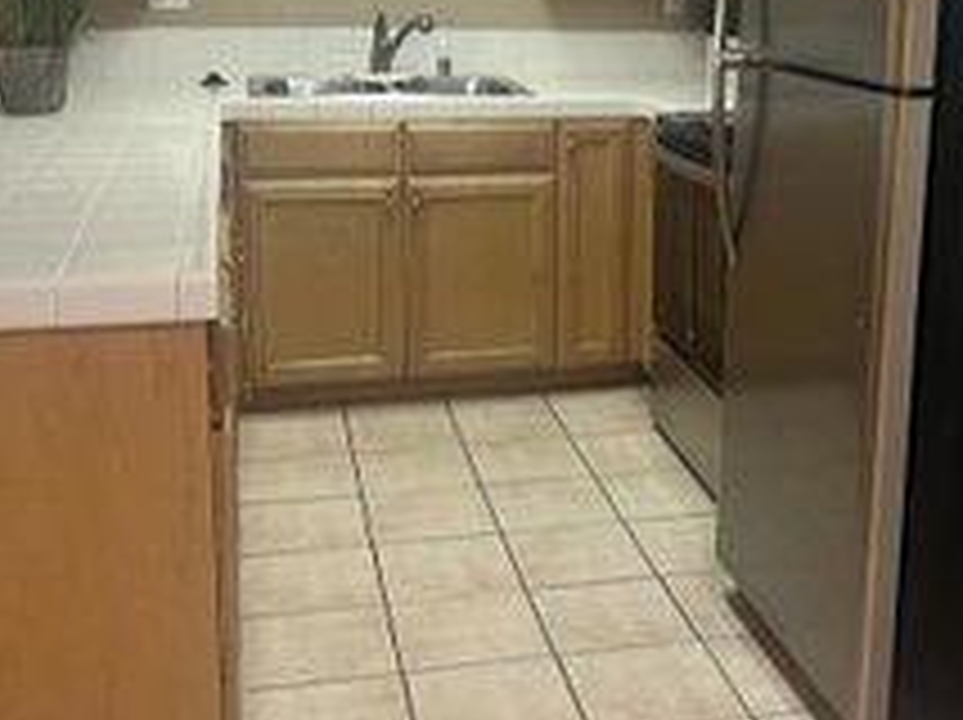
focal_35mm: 52
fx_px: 1445
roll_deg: +0.3
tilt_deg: -8.8
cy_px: 220
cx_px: 592
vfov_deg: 27.7
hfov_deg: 36.7
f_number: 1.5
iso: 250
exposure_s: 1/60
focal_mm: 5.7
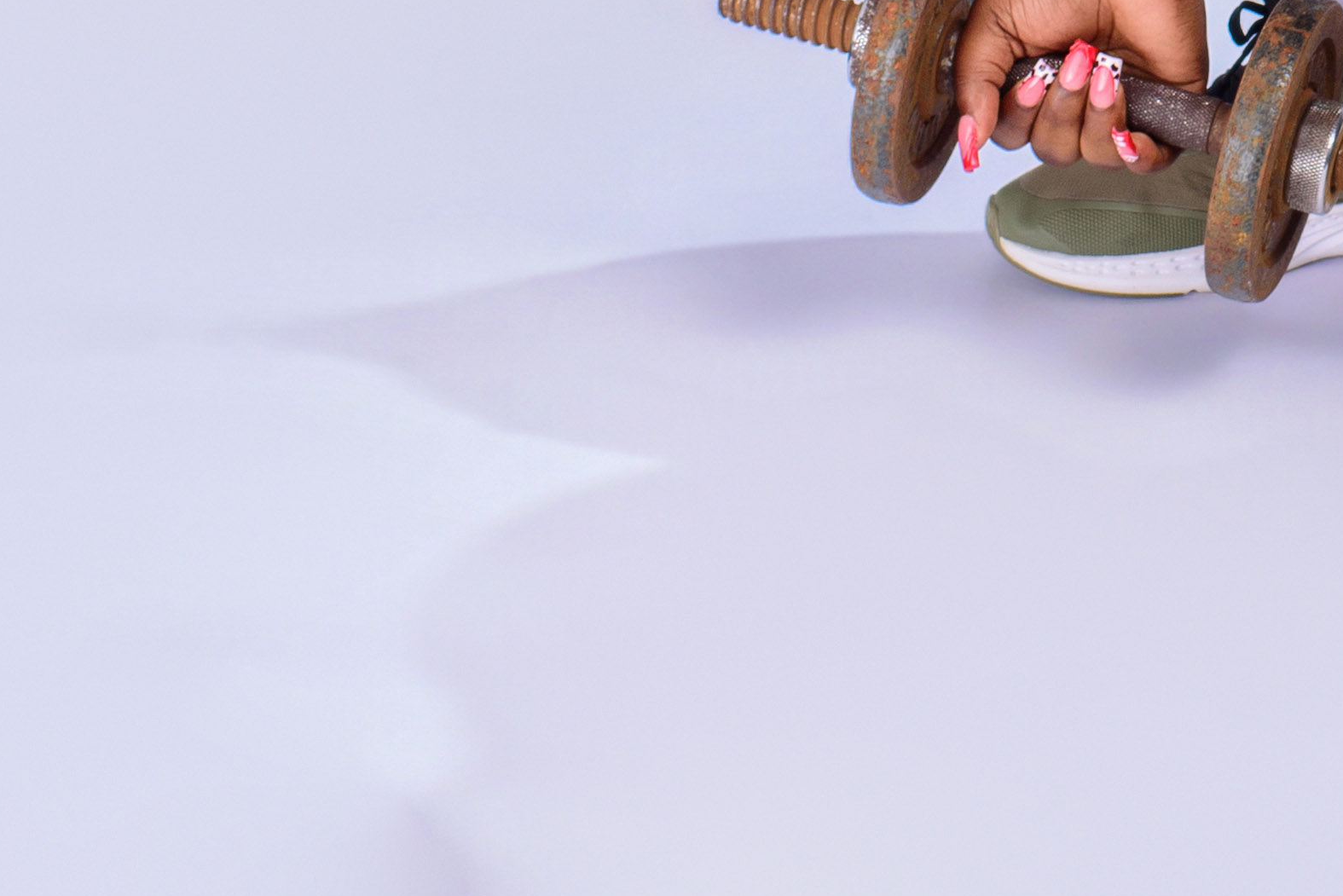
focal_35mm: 191
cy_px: -765
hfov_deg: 10.6
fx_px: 7127
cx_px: 1516
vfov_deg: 7.0
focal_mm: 50
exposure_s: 1/200
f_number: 7.1
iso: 320
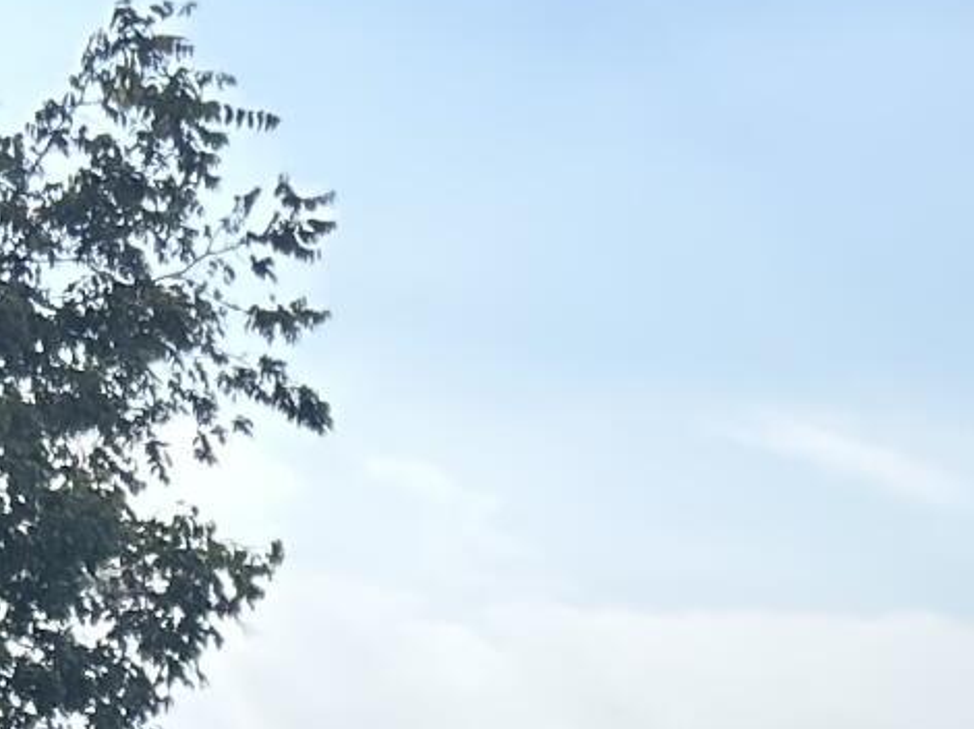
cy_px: 2237
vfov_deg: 7.7
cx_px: 1614
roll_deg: -0.5
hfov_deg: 11.3
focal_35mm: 166
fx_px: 4668
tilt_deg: -3.2
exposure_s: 1/3460
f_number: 1.5
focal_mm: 5.7
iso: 50
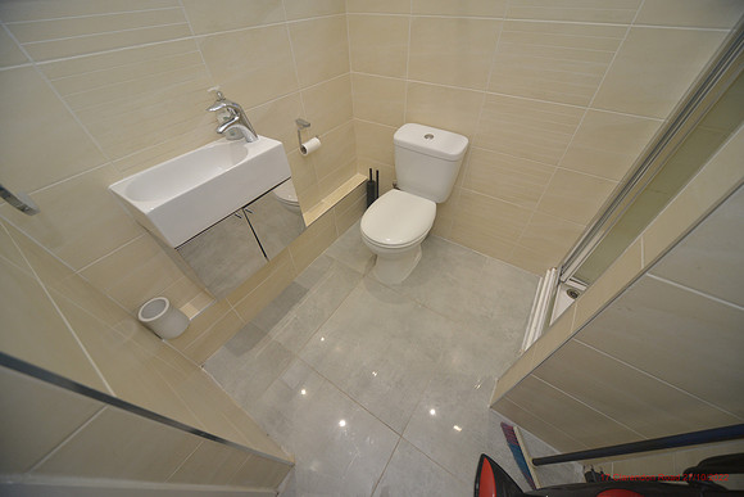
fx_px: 248
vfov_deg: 90.0
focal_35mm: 12
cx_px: 372
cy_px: 248
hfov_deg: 112.6
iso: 1000
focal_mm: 12
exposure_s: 1/80
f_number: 5.6
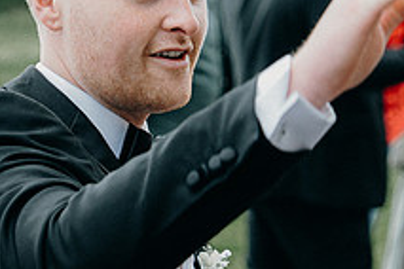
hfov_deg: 8.1
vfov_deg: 5.4
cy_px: 166
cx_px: 195
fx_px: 2839
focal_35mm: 253
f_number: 3.5
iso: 200
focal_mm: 62
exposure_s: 1/200
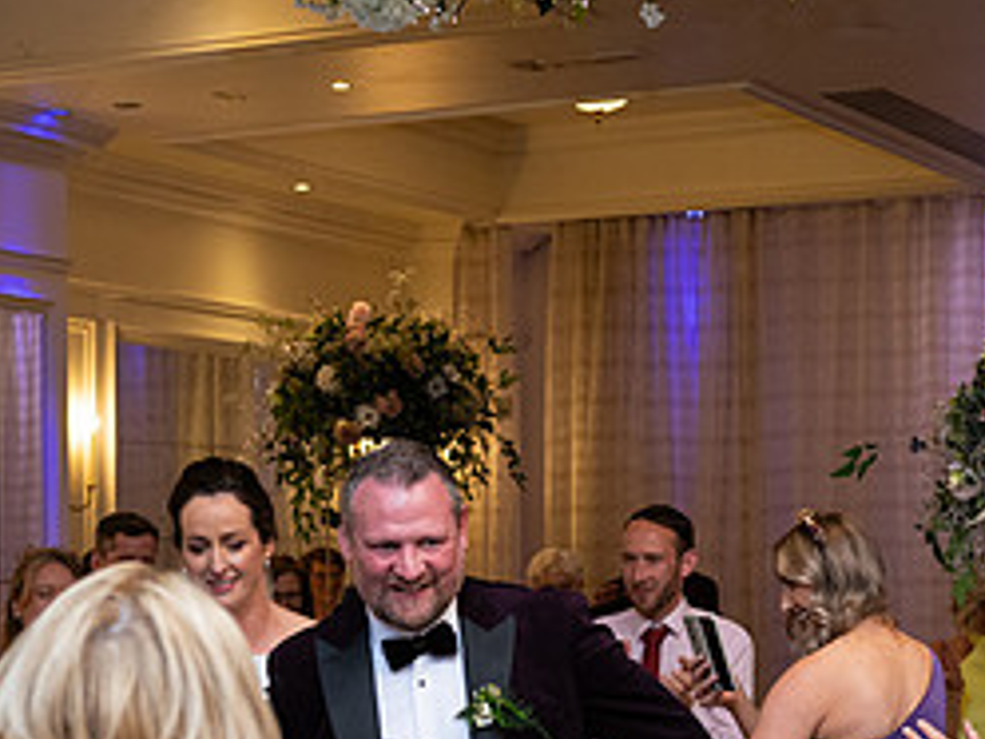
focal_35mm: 90
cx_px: 445
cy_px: 638
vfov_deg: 16.2
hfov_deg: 21.8
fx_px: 2561
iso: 800
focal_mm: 40
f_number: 3.5
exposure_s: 1/160
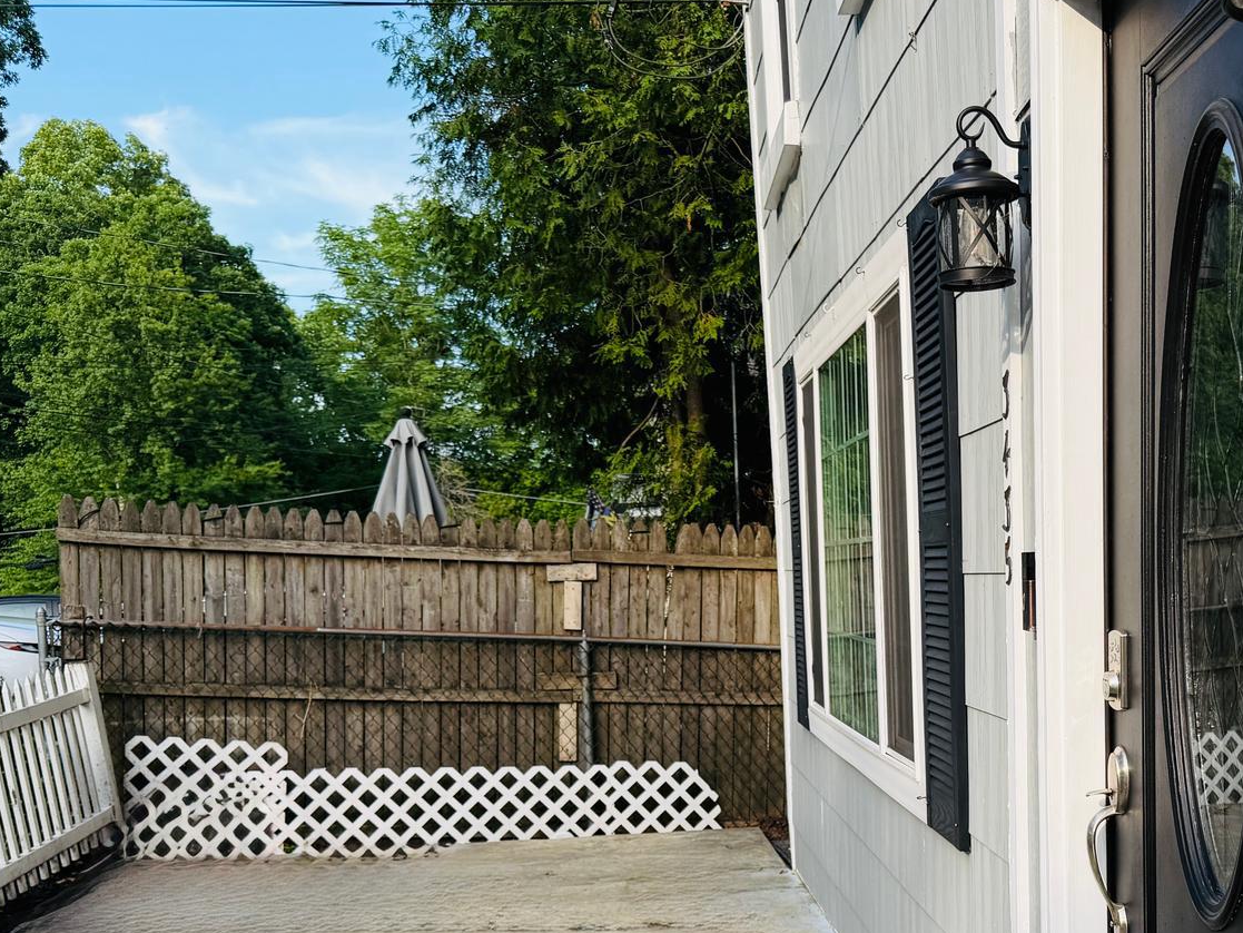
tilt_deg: -5.4
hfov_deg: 41.9
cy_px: 734
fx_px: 1580
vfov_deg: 32.1
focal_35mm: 44
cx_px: 898
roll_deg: +1.1
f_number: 1.78
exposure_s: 1/1211
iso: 80
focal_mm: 6.76
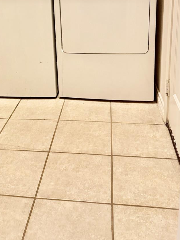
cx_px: 57
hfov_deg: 32.5
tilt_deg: -15.2
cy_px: 42
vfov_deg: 40.9
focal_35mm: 44
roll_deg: +3.8
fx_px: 305
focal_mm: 6.76
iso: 320
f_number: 1.78
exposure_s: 1/60
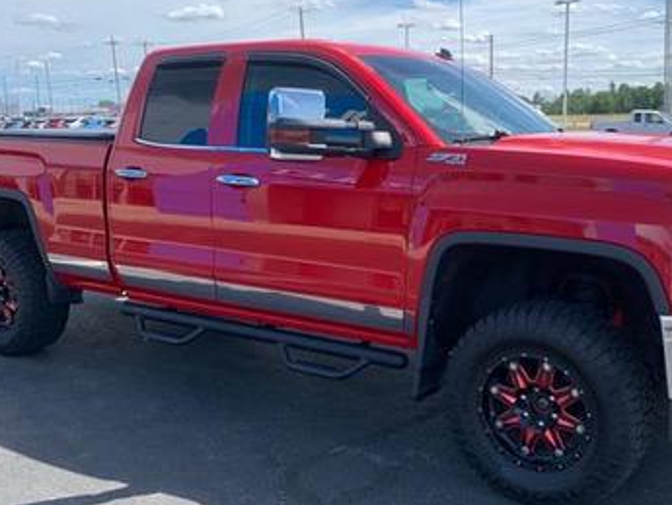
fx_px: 738
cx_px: 388
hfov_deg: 48.8
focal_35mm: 38
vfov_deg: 37.7
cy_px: 248
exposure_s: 1/1585
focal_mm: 4.25
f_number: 1.8
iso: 25
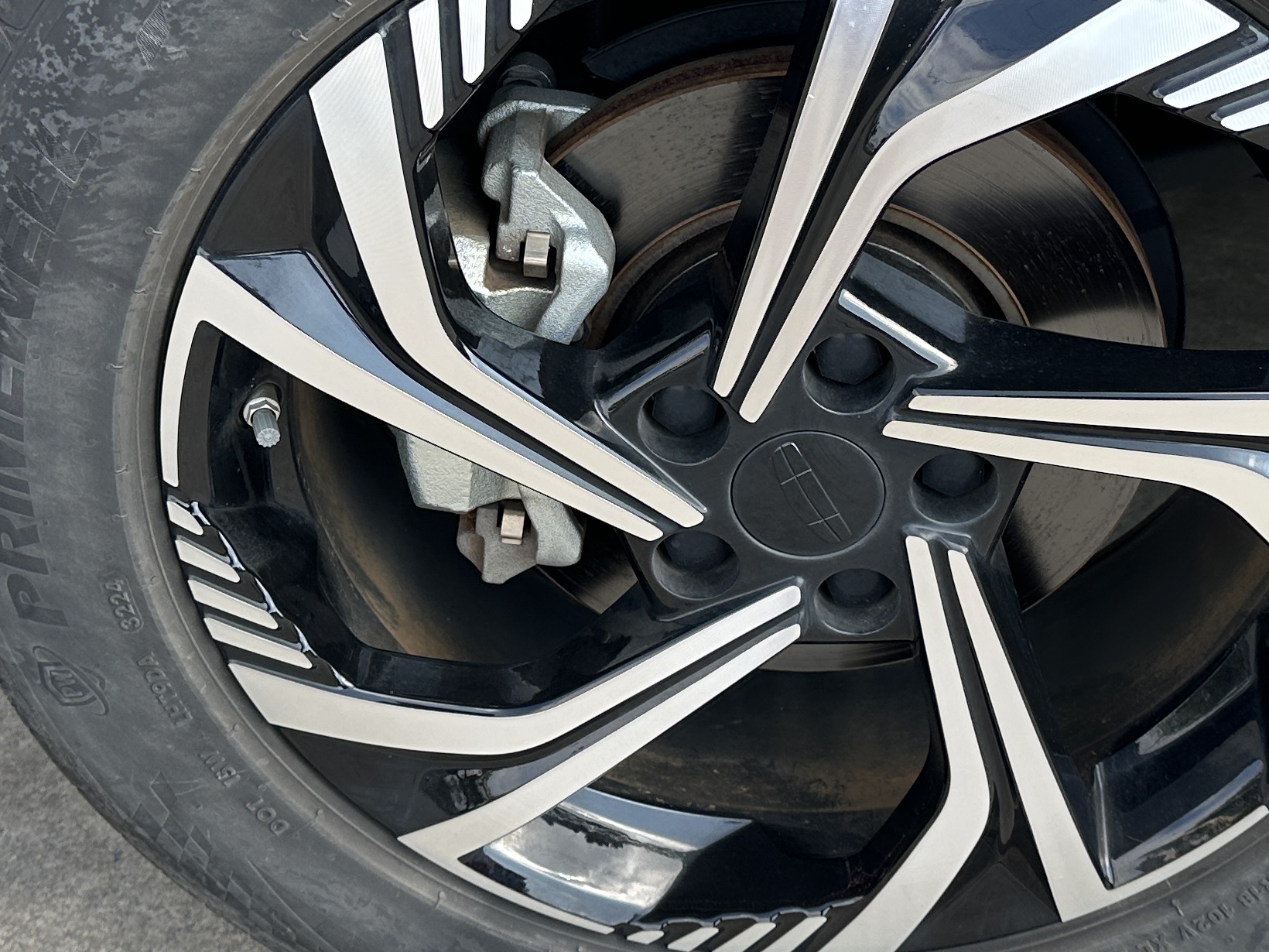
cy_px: 359
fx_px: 2163
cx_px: 755
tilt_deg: -30.7
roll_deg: -0.9
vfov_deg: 24.7
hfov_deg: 32.6
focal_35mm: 59
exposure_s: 1/767
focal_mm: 6.86
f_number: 1.78
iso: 80
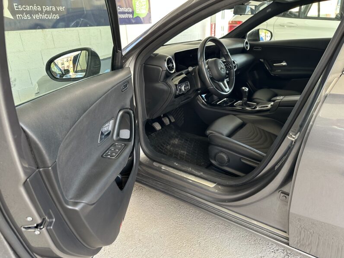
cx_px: 172
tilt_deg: -23.8
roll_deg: +2.9
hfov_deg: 71.6
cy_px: 129
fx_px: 239
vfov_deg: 56.8
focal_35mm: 24
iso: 160
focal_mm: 6.86
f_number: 1.78
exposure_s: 1/121
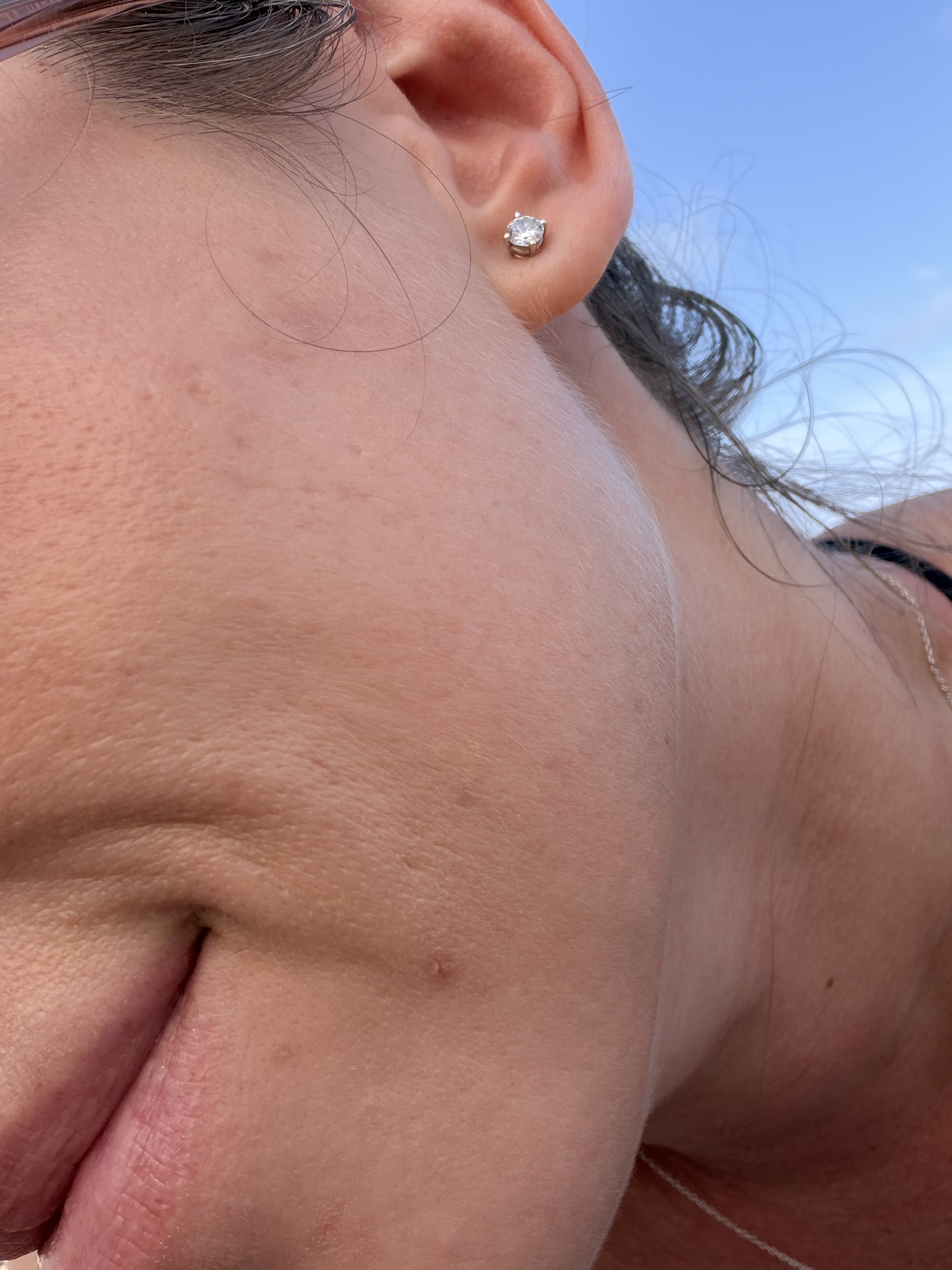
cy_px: 635
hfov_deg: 46.8
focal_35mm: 30
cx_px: 476
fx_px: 1100
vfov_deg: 60.0
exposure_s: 1/570
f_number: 1.9
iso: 32
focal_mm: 2.7
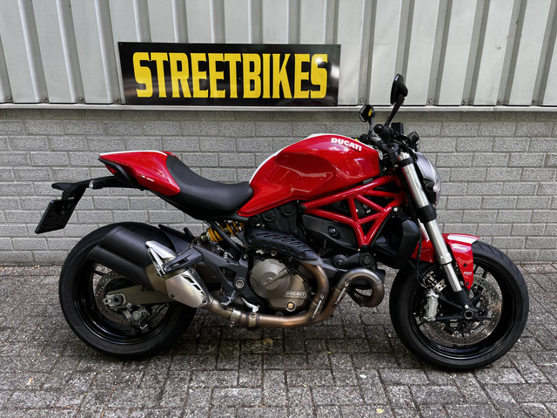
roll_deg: -0.8
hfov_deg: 67.3
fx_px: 418
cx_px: 278
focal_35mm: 26
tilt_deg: -21.8
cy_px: 209
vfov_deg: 53.1
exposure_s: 1/122
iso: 40
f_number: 1.6
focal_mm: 5.1
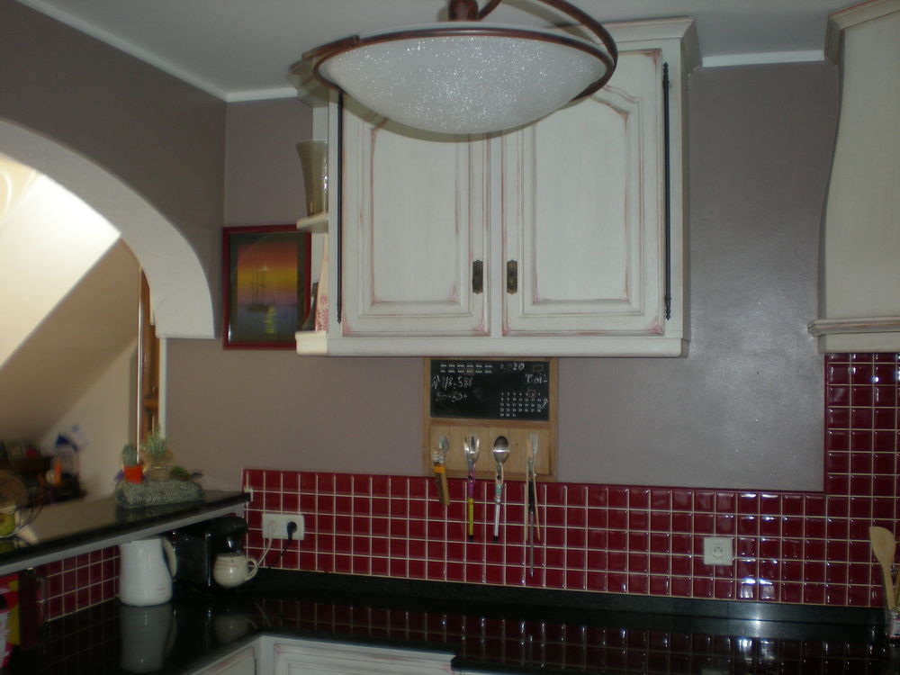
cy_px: 338
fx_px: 988
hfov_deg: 49.0
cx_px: 450
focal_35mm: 38
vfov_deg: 37.7
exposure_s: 1/30
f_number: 3.1
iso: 66
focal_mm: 6.3
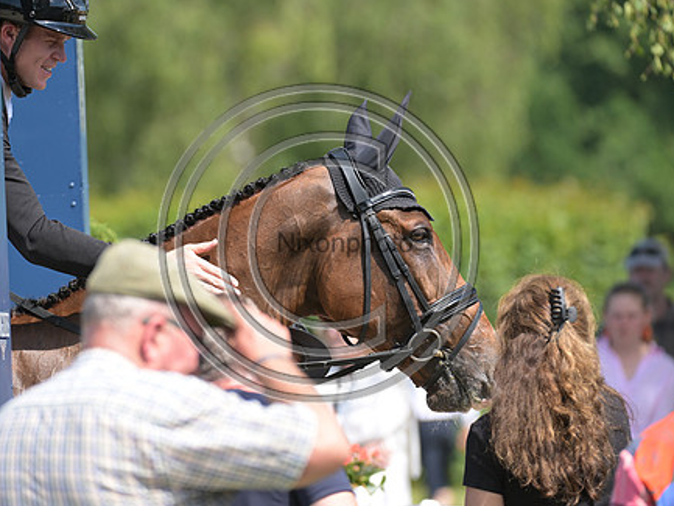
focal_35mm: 348
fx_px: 6778
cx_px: 300
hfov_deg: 5.7
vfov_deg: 4.3
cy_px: 222
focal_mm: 270
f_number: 5
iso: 450
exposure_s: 1/1250
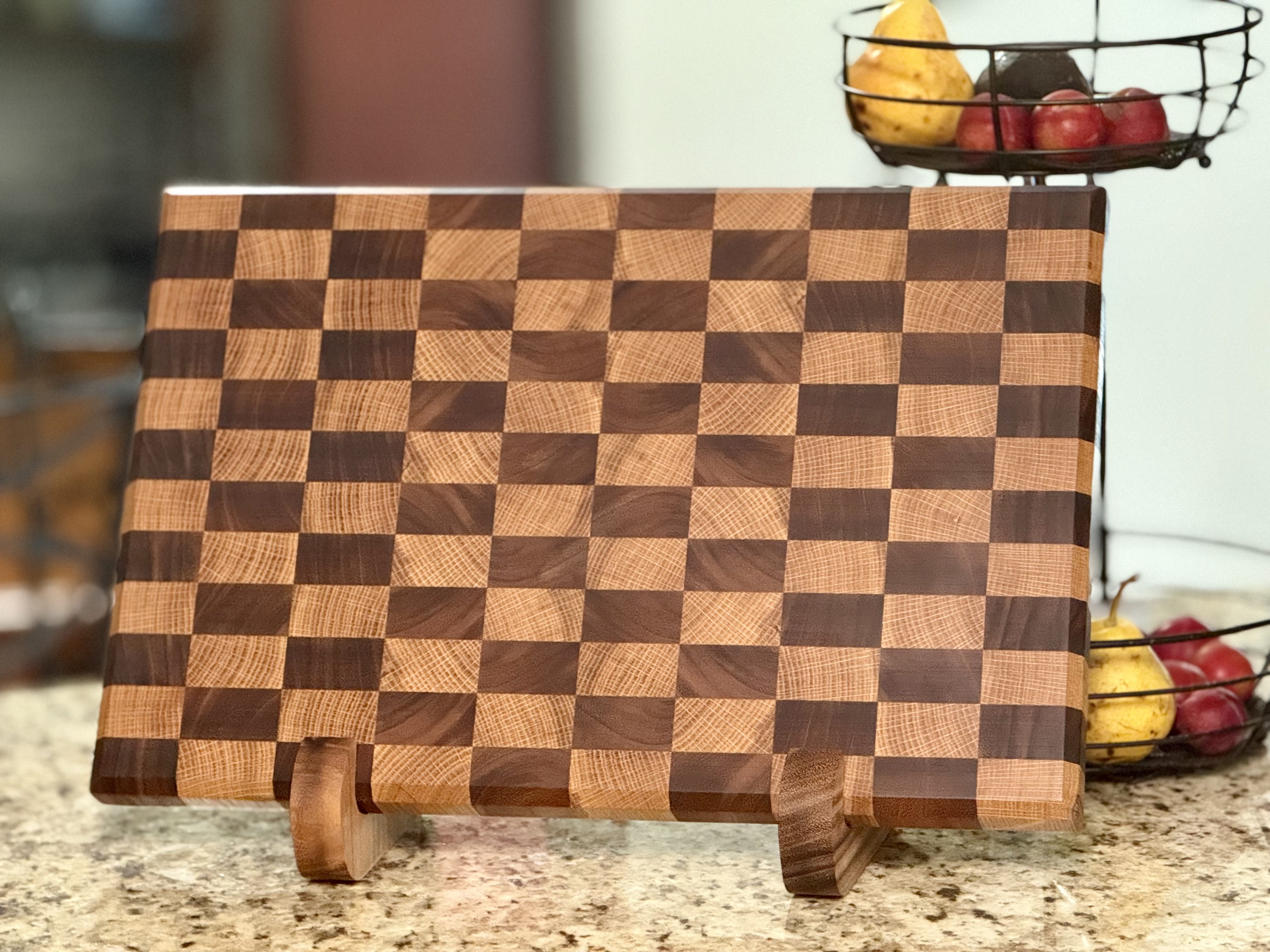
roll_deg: +1.9
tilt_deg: -10.2
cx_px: 635
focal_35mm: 120
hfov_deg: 16.4
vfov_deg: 12.3
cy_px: 476
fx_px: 4403
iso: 1000
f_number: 2.8
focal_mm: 15.66
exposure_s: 1/40
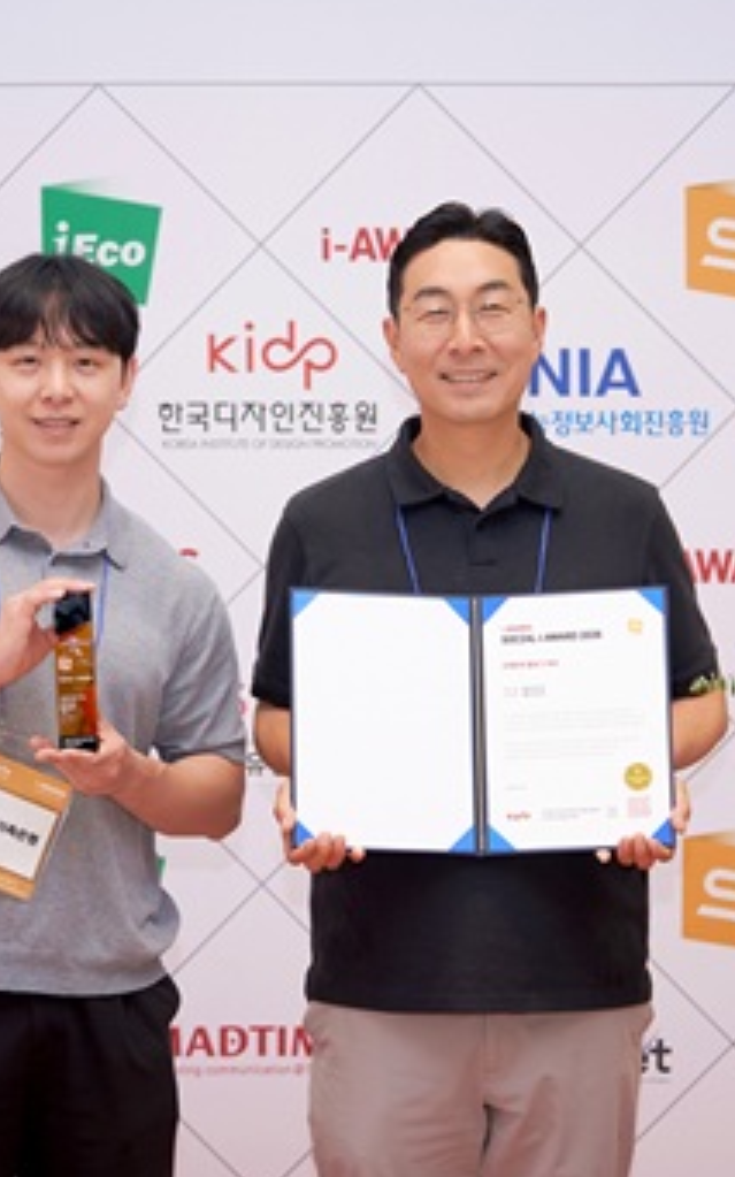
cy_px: 587
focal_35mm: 111
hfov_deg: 11.8
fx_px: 3559
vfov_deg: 18.8
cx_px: 452
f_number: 4
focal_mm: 70
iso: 320
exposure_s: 1/125
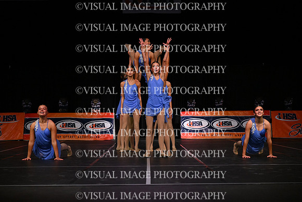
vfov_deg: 15.4
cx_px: 151
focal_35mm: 89
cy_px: 101
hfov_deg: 22.9
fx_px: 747
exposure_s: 1/1000
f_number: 4
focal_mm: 89
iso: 8000
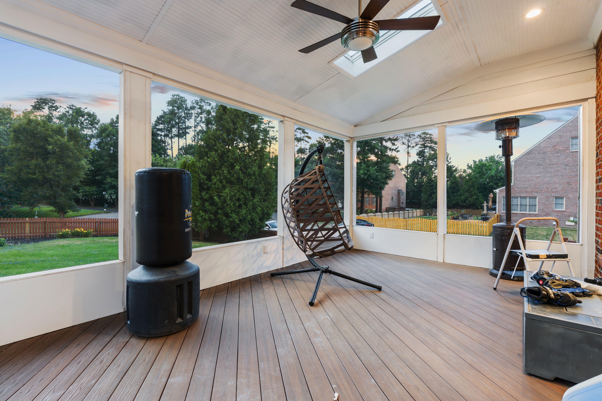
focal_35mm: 16
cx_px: 301
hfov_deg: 96.7
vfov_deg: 73.7
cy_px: 200
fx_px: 268
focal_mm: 16
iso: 400
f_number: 8
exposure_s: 1/1.67
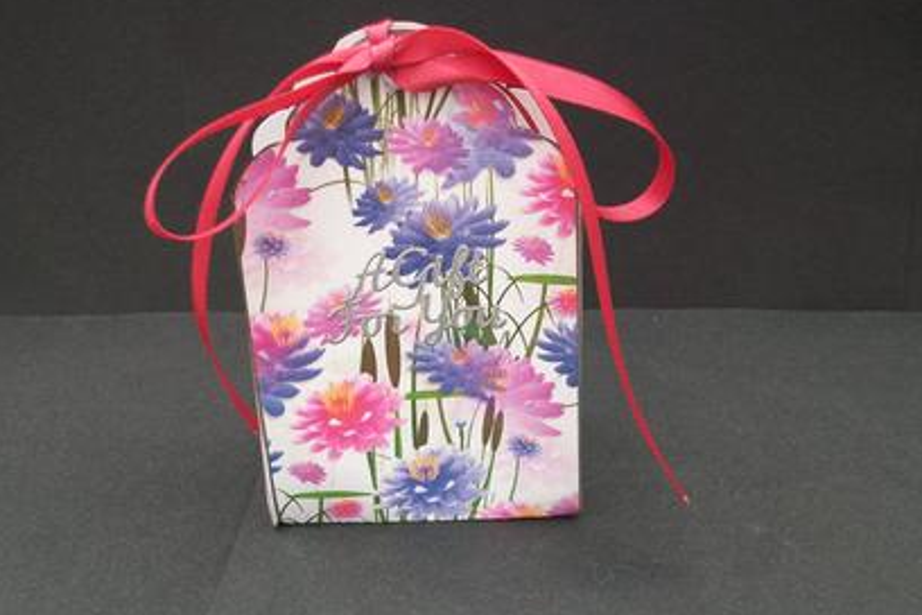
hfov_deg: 49.5
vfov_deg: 34.2
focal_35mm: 39
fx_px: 999
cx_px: 417
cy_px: 330
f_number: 2.8
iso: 80
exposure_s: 1/200
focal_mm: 5.7
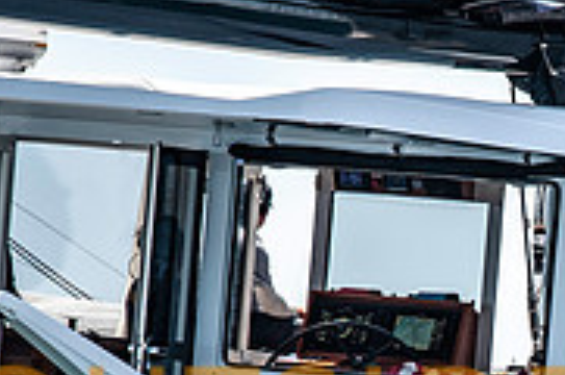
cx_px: 637
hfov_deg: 2.1
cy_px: 391
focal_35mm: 961
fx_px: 15056
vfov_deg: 1.4
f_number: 5
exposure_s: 1/1250
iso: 250
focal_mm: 300
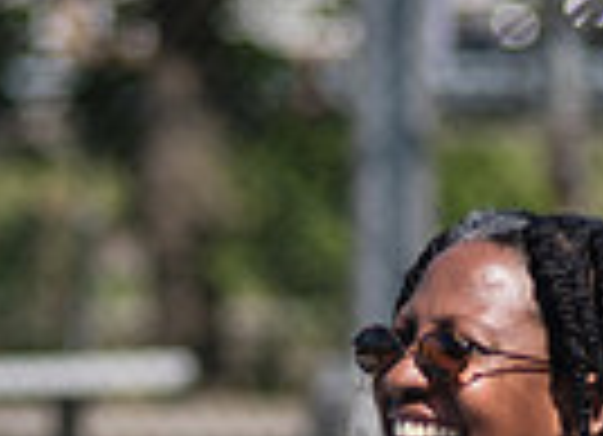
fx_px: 13092
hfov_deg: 2.6
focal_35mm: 761
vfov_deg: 1.9
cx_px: 254
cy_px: 923
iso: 200
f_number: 3.5
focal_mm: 145
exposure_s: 1/2500
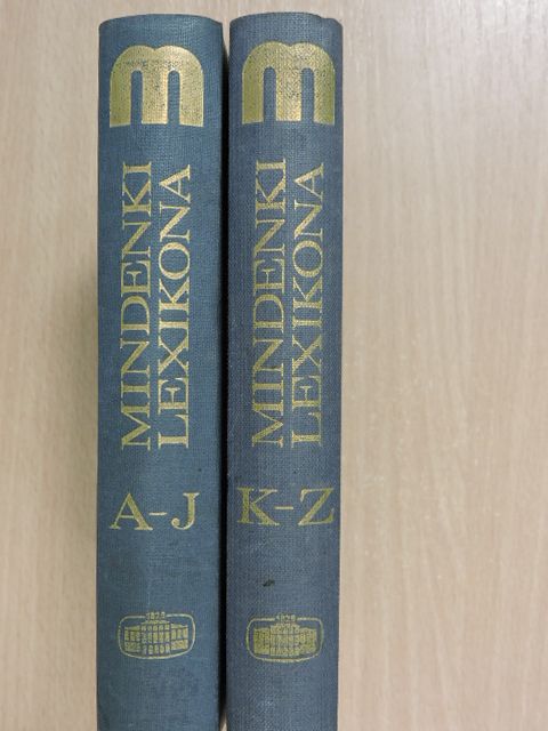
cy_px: 366
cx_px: 274
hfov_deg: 32.2
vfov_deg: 42.1
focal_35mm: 45
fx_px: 950
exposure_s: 1/13
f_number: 4
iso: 400
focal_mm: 8.1
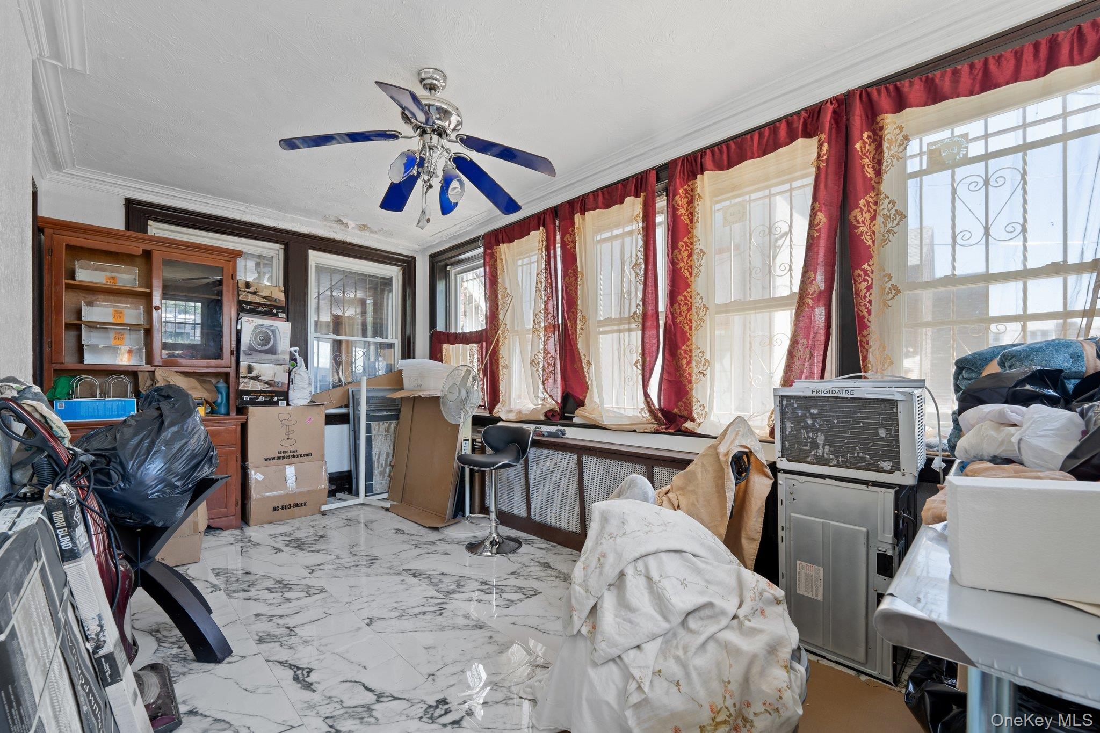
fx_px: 428
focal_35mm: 14
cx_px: 550
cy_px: 366
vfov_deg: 81.2
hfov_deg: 104.3
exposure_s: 1/1.25
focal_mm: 14
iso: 125
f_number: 10
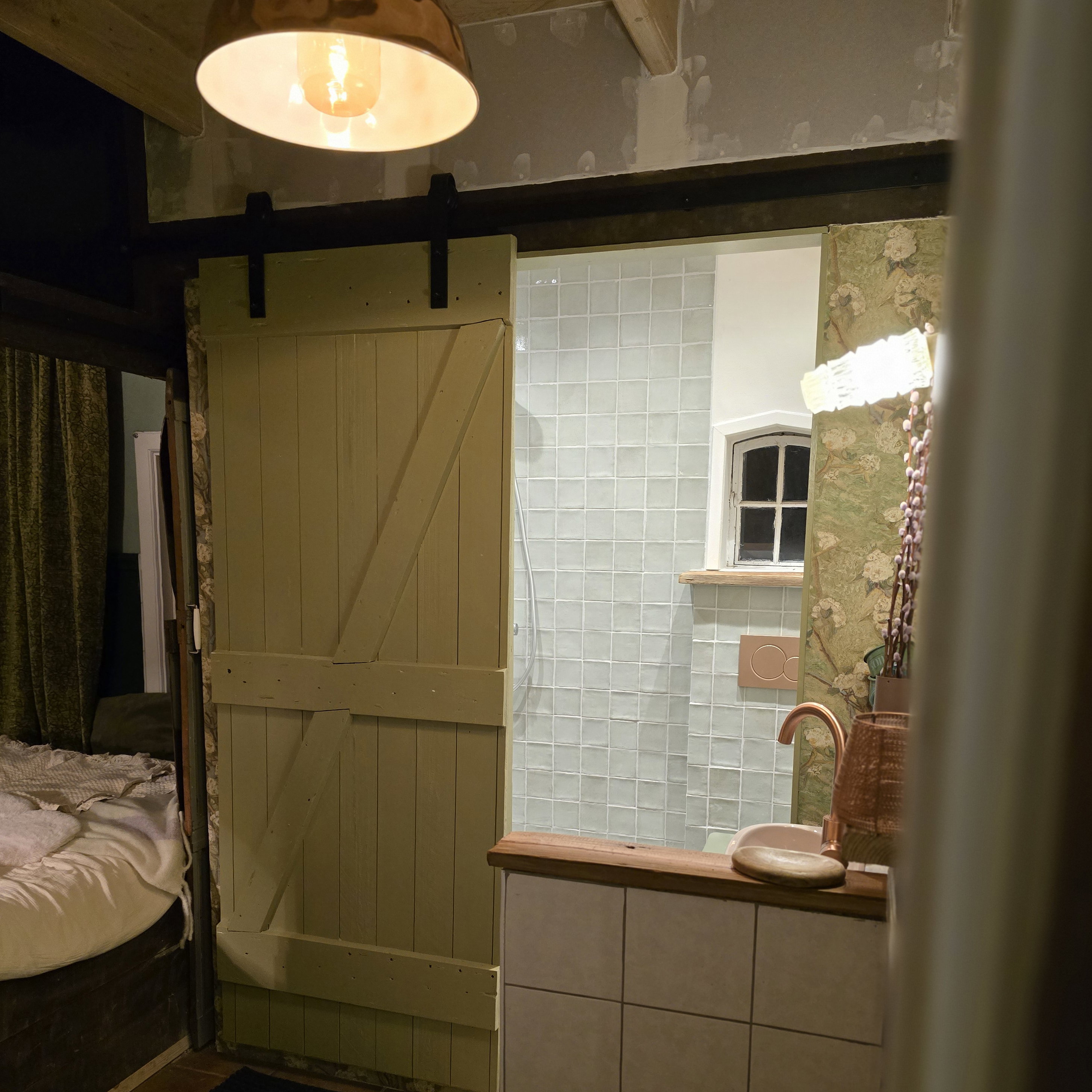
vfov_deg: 56.6
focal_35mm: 28
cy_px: 679
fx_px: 999
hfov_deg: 57.3
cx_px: 531
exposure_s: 1/100
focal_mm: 6.3
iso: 1000
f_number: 1.7
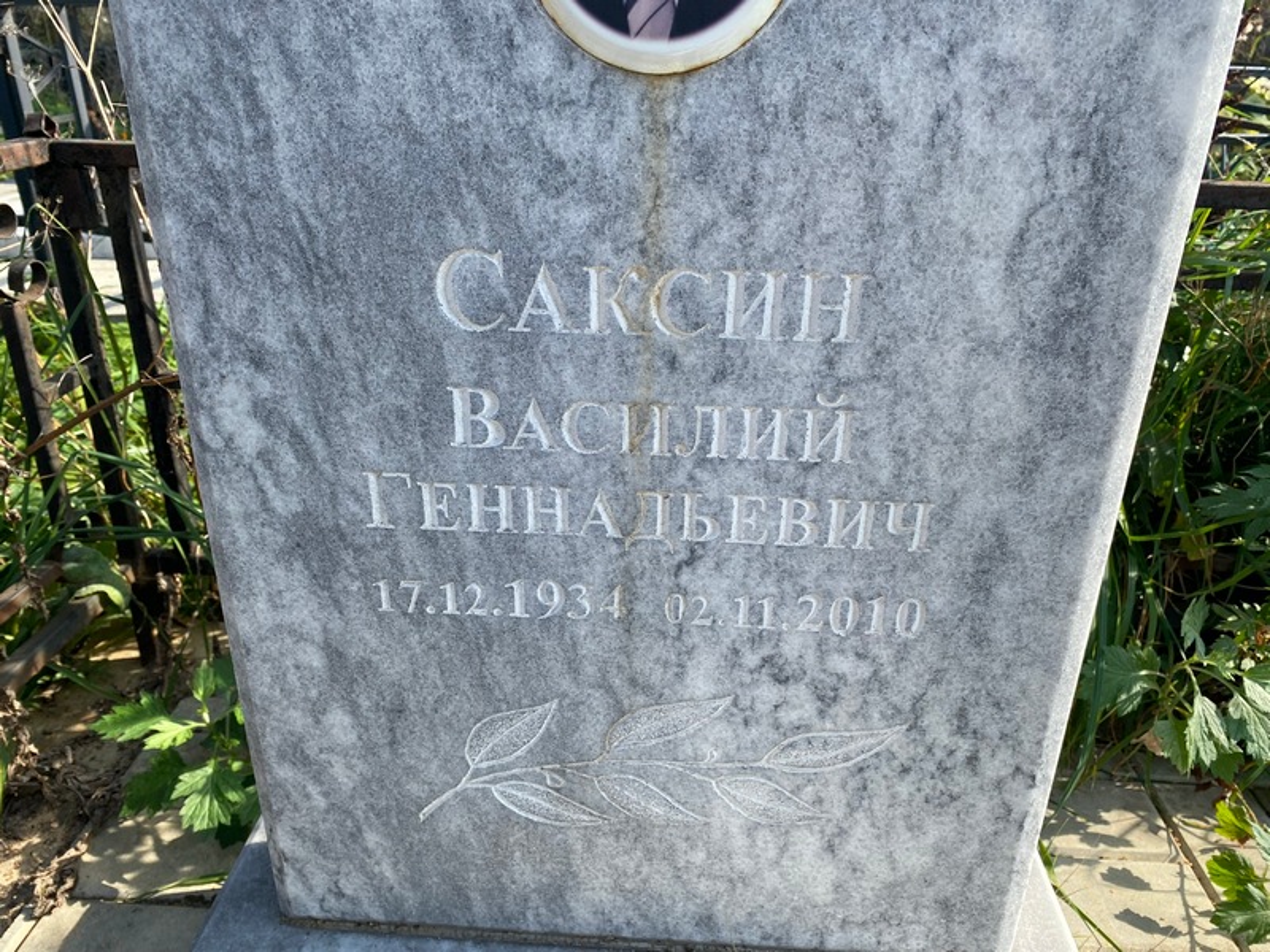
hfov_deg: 67.3
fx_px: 954
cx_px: 635
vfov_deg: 53.1
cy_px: 476
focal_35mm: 26
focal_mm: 4.25
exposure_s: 1/1016
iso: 32
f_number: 1.8
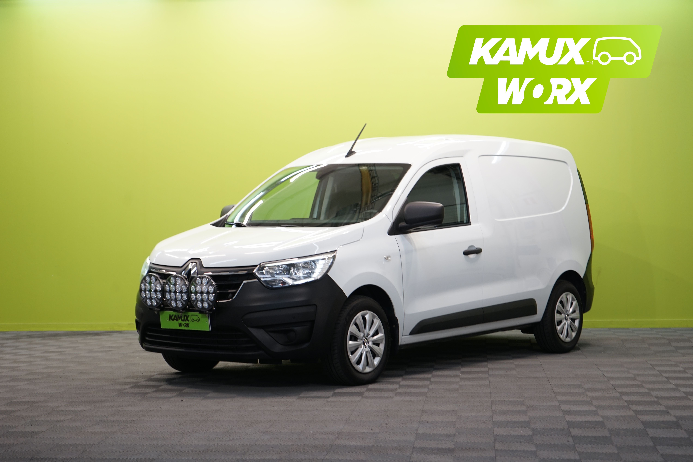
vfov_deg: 19.7
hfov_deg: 29.2
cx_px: 346
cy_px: 231
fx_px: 1328
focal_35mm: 69
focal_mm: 69
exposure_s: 1/25
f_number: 5.6
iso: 320
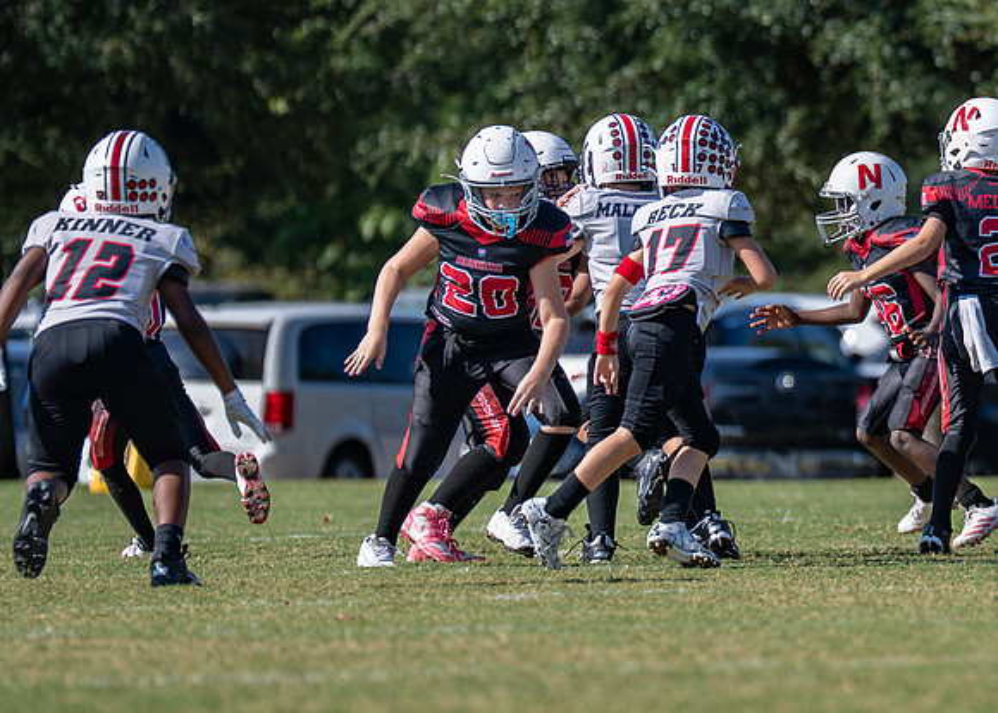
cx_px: 1013
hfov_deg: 3.4
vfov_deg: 2.5
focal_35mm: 585
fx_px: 16588
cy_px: 282
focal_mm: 200
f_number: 2.8
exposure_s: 1/2500
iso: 160
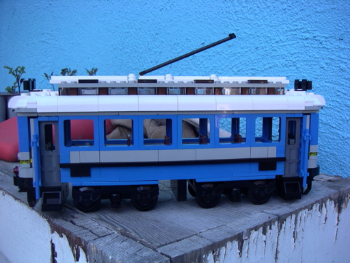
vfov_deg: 37.7
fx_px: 384
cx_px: 175
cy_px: 132
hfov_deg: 49.0
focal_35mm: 38
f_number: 2.8
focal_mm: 6
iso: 50
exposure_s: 1/100
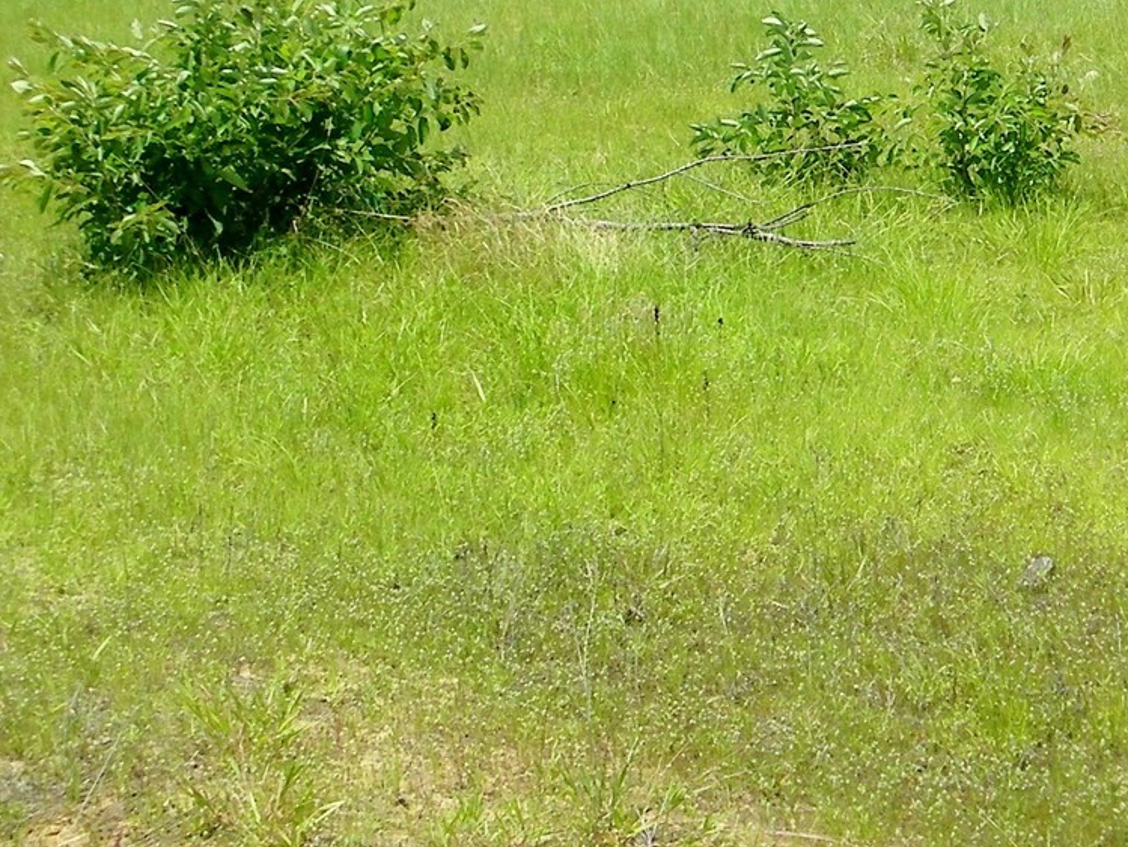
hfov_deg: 19.3
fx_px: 3259
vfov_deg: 14.6
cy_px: 75
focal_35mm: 100
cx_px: 982
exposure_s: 1/250
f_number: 7.6
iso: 80
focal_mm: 6.9
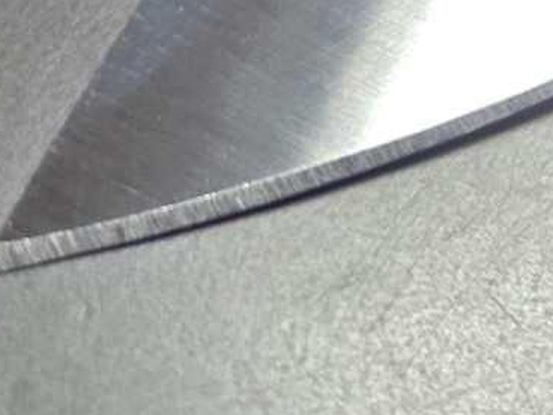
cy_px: -627
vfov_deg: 10.4
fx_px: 1917
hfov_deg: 13.5
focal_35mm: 120
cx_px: 1183
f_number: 1.8
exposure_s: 1/61.3
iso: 250
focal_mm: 5.4
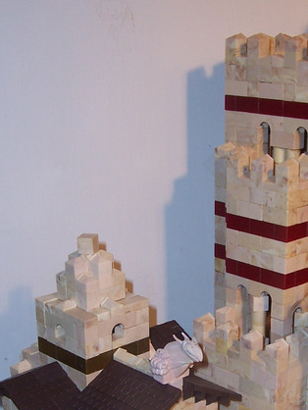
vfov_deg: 29.3
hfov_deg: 22.6
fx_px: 770
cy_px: 314
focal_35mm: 65
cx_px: 194
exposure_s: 1/60
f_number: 2.7
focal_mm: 5.6
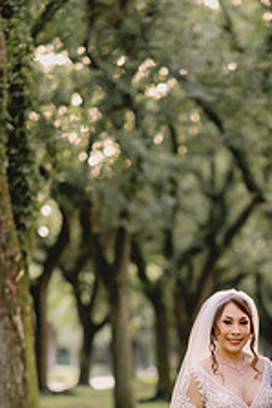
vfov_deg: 11.9
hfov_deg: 8.0
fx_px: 1941
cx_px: 257
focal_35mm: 171
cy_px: 399
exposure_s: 1/400
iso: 1250
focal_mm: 85
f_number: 2
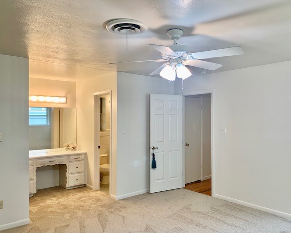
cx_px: 157
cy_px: 120
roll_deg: +0.1
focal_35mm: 28
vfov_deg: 51.5
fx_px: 241
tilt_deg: +0.2
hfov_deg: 62.1
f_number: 1.8
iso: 64
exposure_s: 1/60
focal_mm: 4.25
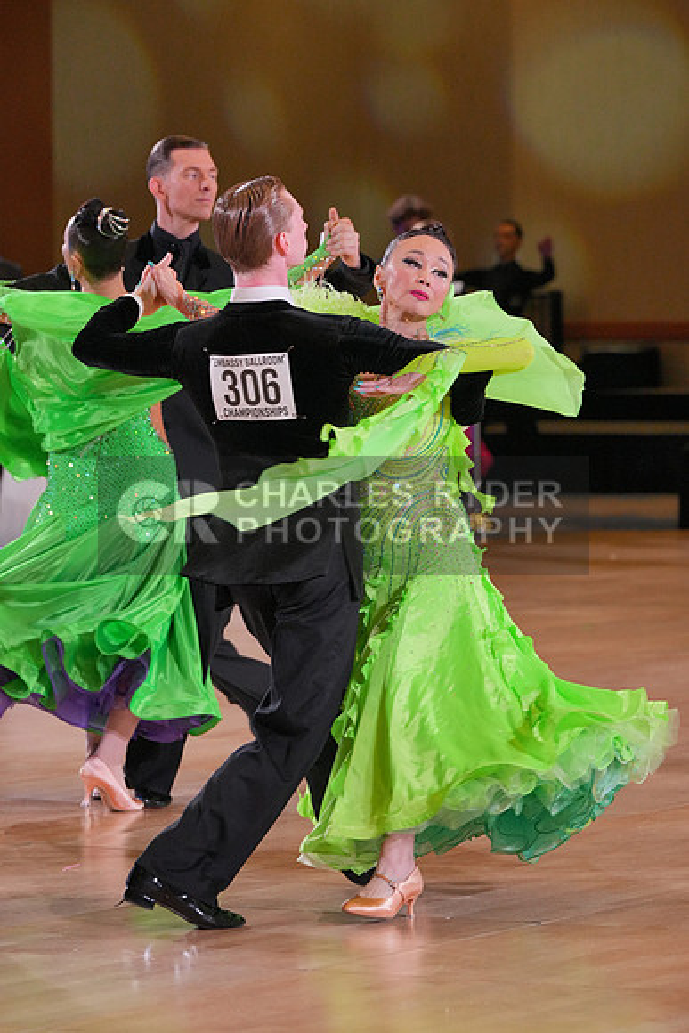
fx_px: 5738
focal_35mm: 200
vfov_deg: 10.3
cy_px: 516
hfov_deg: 6.9
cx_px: 344
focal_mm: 200
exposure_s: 1/400
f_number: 7.1
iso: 5000
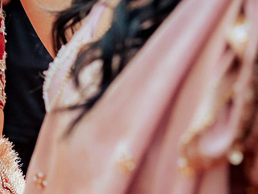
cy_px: -143
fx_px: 1245
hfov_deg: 11.2
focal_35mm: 167
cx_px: -166
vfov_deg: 8.6
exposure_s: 1/640
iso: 500
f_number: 2
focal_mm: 35
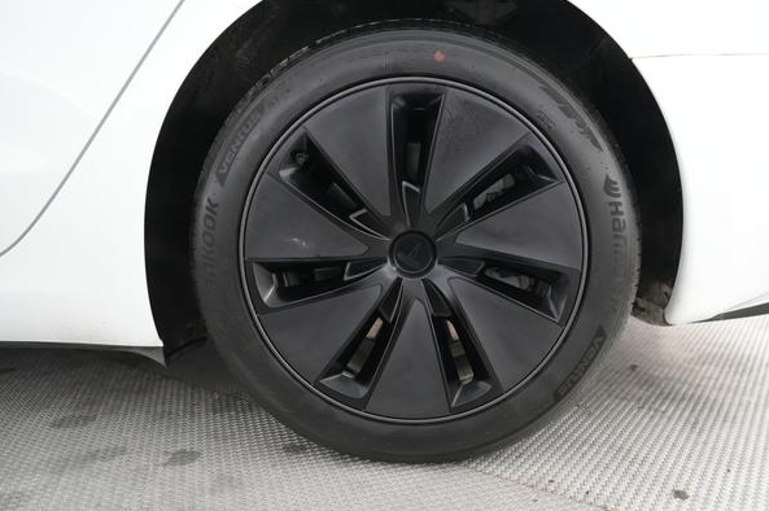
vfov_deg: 47.8
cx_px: 414
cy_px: 262
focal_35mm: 27
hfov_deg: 67.3
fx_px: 576
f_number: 2.8
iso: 5000
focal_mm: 25
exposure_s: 1/160
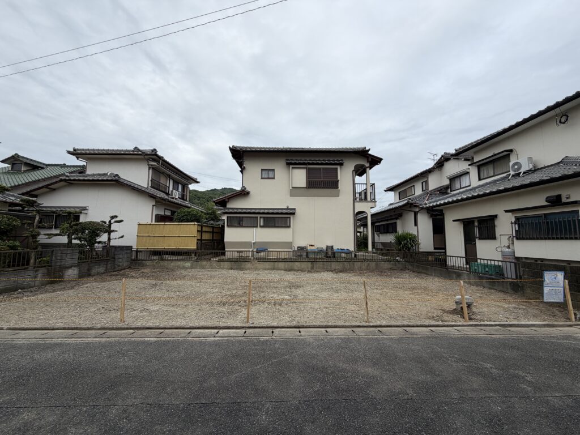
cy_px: 218
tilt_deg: +6.6
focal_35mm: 14
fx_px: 235
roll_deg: +0.5
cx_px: 290
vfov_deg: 85.7
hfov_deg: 102.1
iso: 25
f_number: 2.2
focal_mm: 2.22
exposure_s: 1/770
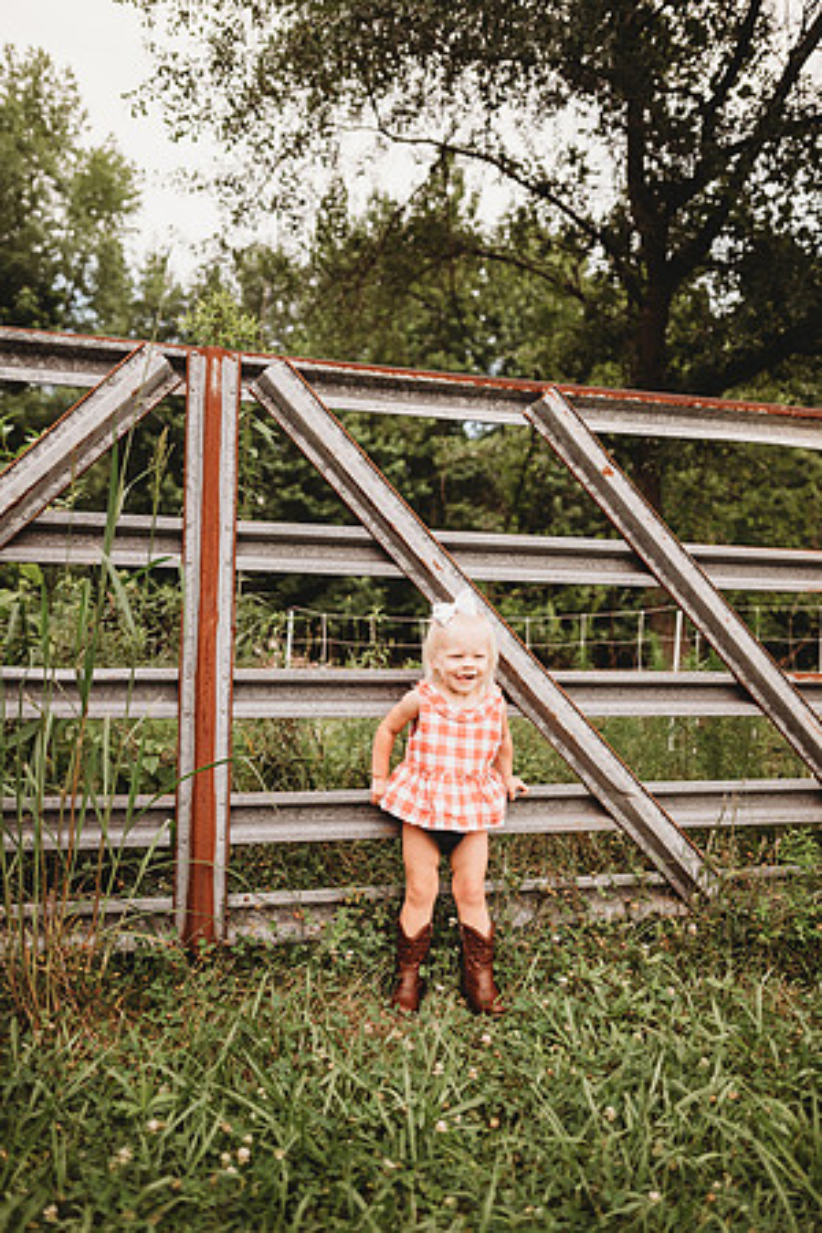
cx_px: 411
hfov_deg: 53.1
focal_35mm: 24
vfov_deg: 73.7
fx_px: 822
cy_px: 616
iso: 100
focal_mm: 24
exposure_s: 1/1000
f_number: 2.2
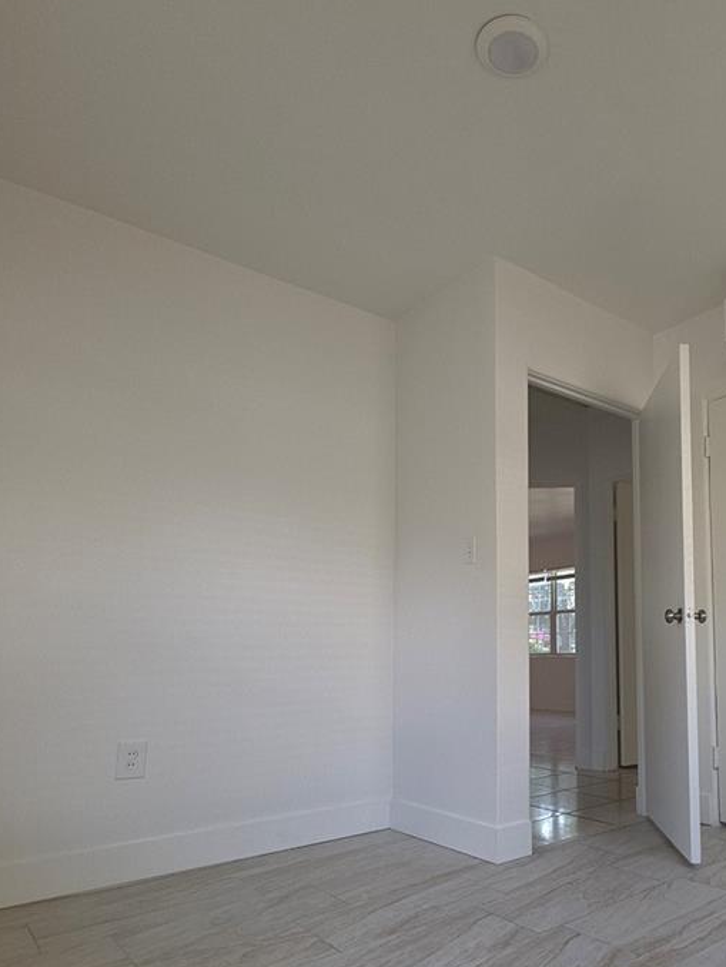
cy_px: 605
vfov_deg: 72.7
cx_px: 565
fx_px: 643
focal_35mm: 23
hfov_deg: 55.4
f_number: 1.9
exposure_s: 1/30
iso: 50
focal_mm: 2.2
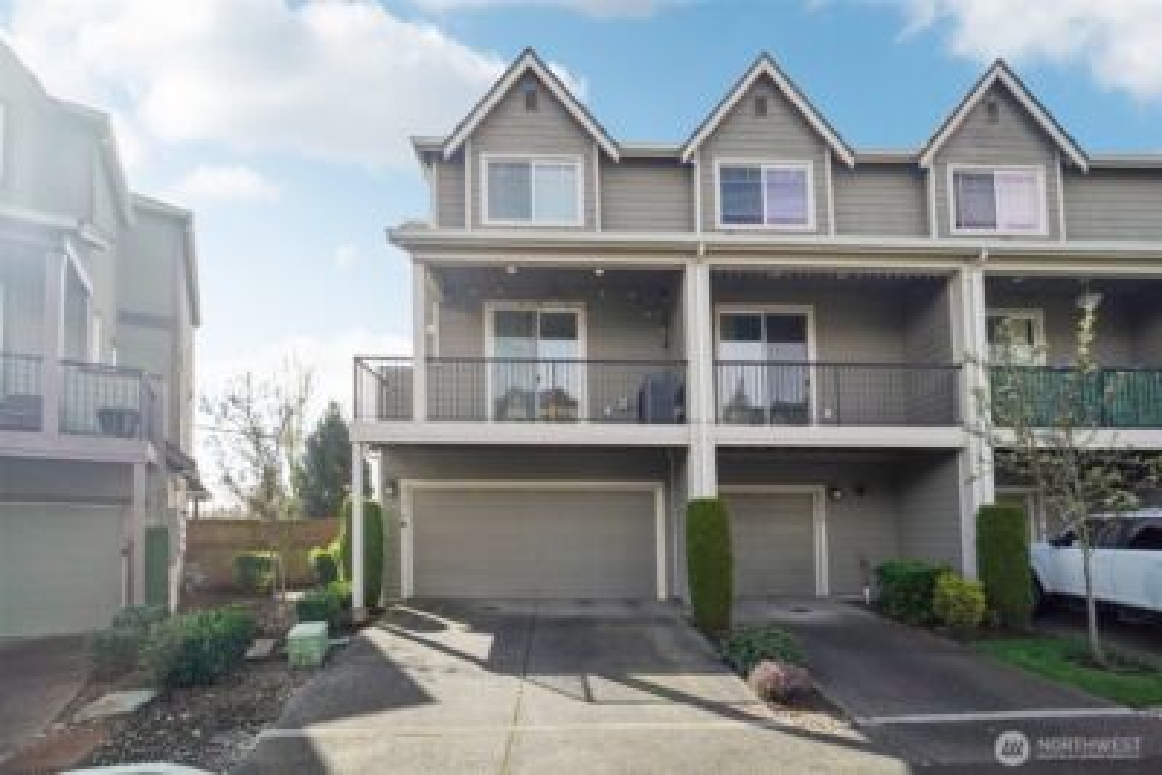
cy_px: 388
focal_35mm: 16
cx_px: 581
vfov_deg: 73.8
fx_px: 517
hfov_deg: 96.7
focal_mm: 16
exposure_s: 1/1250
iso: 1600
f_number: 8
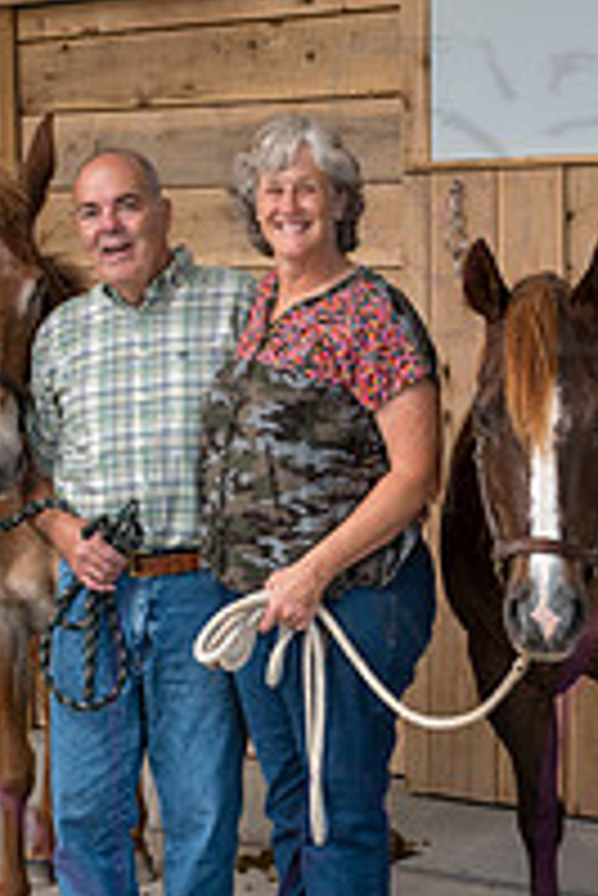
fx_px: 2810
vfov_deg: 18.0
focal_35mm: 113
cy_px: 635
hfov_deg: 12.1
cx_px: 445
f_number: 9
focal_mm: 50
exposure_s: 1/160
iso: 400
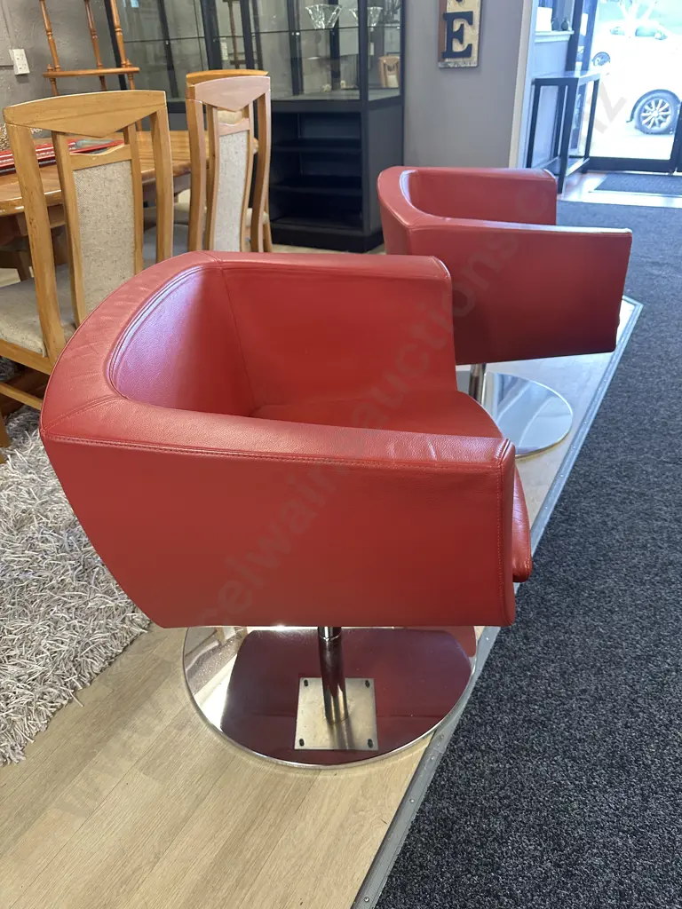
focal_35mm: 24
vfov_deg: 71.6
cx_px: 341
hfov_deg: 56.8
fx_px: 630
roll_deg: +3.2
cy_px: 454
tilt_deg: -32.2
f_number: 1.78
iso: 250
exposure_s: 1/50
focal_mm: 6.86
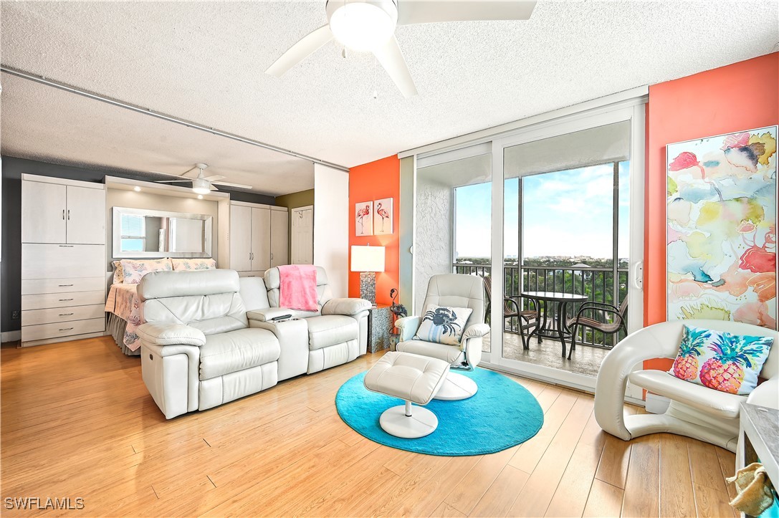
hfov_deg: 104.3
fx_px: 303
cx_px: 390
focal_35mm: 14
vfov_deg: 81.1
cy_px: 259
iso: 100
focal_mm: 14
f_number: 8
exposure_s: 1.3
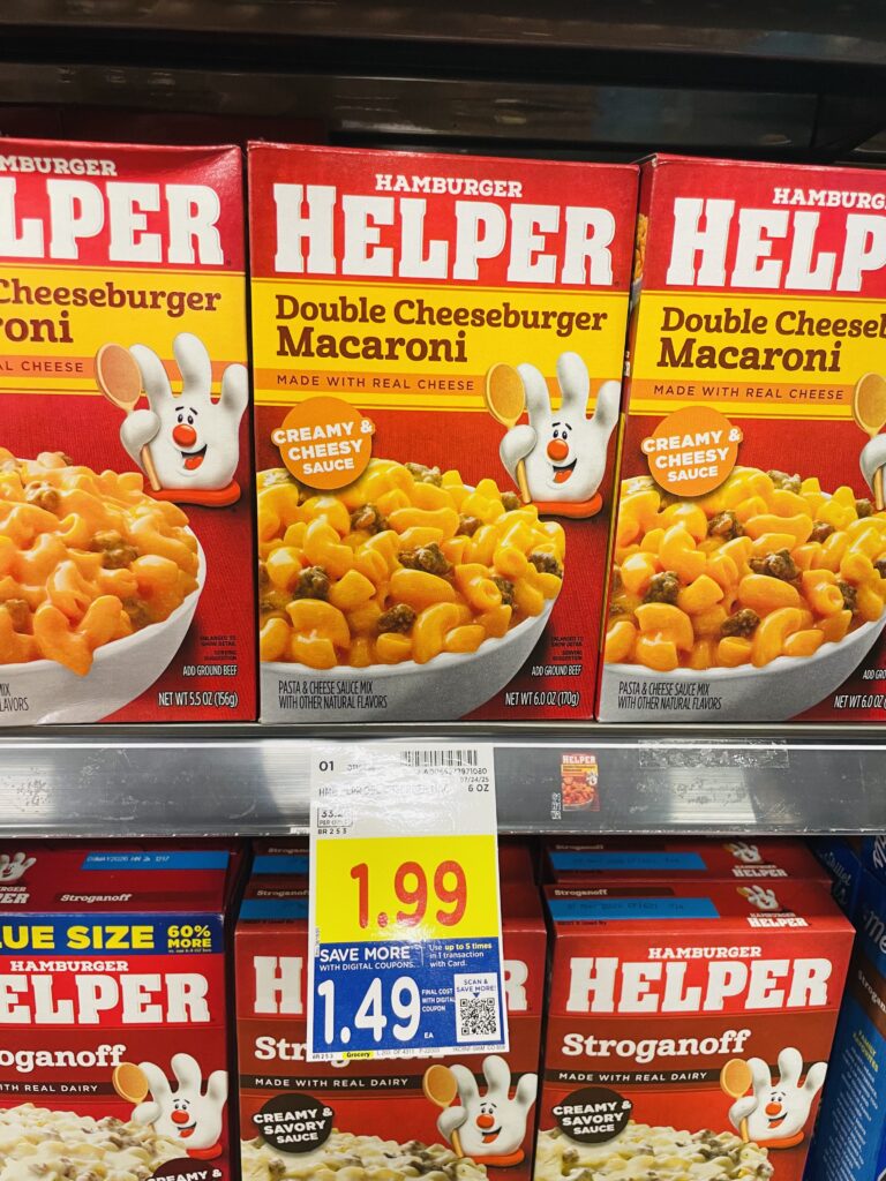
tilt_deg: -16.7
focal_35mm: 26
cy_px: 590
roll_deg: -0.9
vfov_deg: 67.3
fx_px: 887
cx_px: 443
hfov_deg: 53.1
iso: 100
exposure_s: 1/44
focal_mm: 4.2
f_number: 1.6
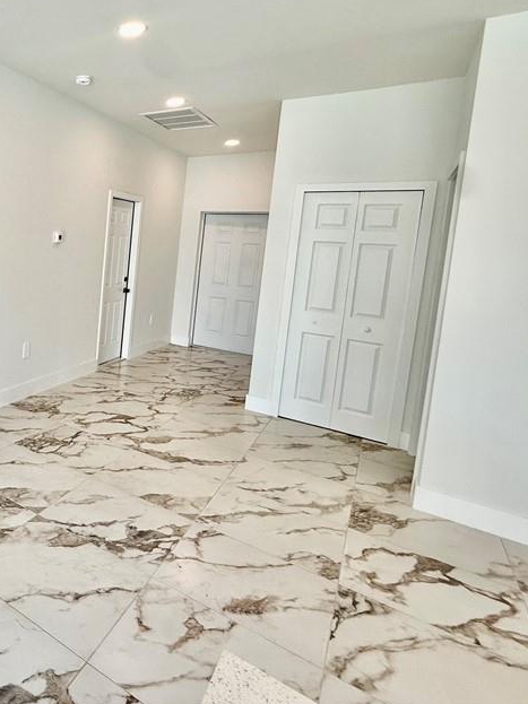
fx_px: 468
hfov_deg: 45.6
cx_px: -41
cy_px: 275
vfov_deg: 73.0
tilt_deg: -5.2
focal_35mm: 23
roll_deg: -3.4
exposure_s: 1/161
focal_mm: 2.22
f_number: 2.2
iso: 64
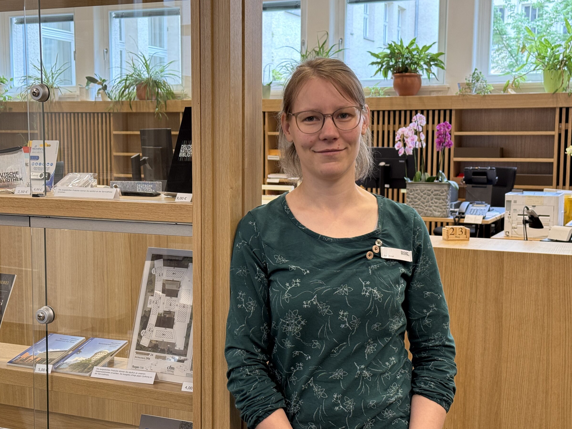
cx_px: 275
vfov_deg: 28.6
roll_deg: -0.5
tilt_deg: -5.4
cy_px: 218
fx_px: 843
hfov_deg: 37.5
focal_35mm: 51
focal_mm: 6.76
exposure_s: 1/50
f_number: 1.78
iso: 80
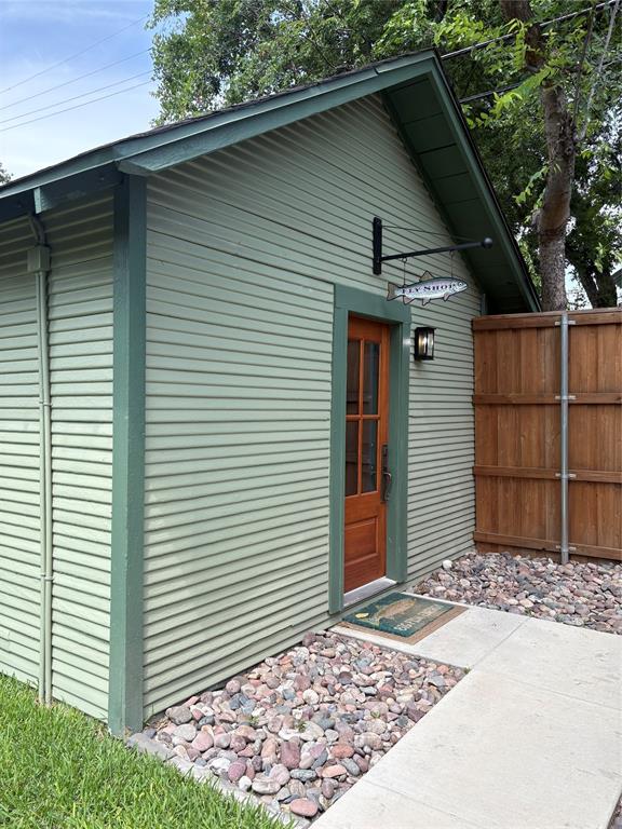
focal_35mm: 26
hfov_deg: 53.1
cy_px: 414
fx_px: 623
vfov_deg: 67.3
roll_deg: -1.3
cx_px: 311
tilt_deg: -1.7
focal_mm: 5.96
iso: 64
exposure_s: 1/907
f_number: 1.6
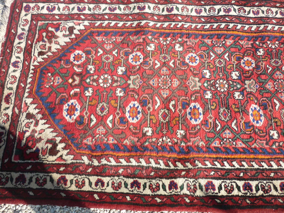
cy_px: 106
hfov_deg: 55.4
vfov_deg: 42.9
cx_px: 142
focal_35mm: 33
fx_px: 271
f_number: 2.8
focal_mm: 5.5
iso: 80
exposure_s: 1/320
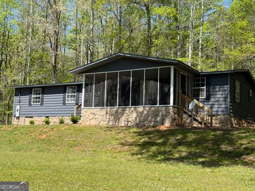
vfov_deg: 30.3
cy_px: 96
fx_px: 354
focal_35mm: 48
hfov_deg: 39.7
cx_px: 128
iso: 80
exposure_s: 1/2667
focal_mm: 6.76
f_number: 1.78
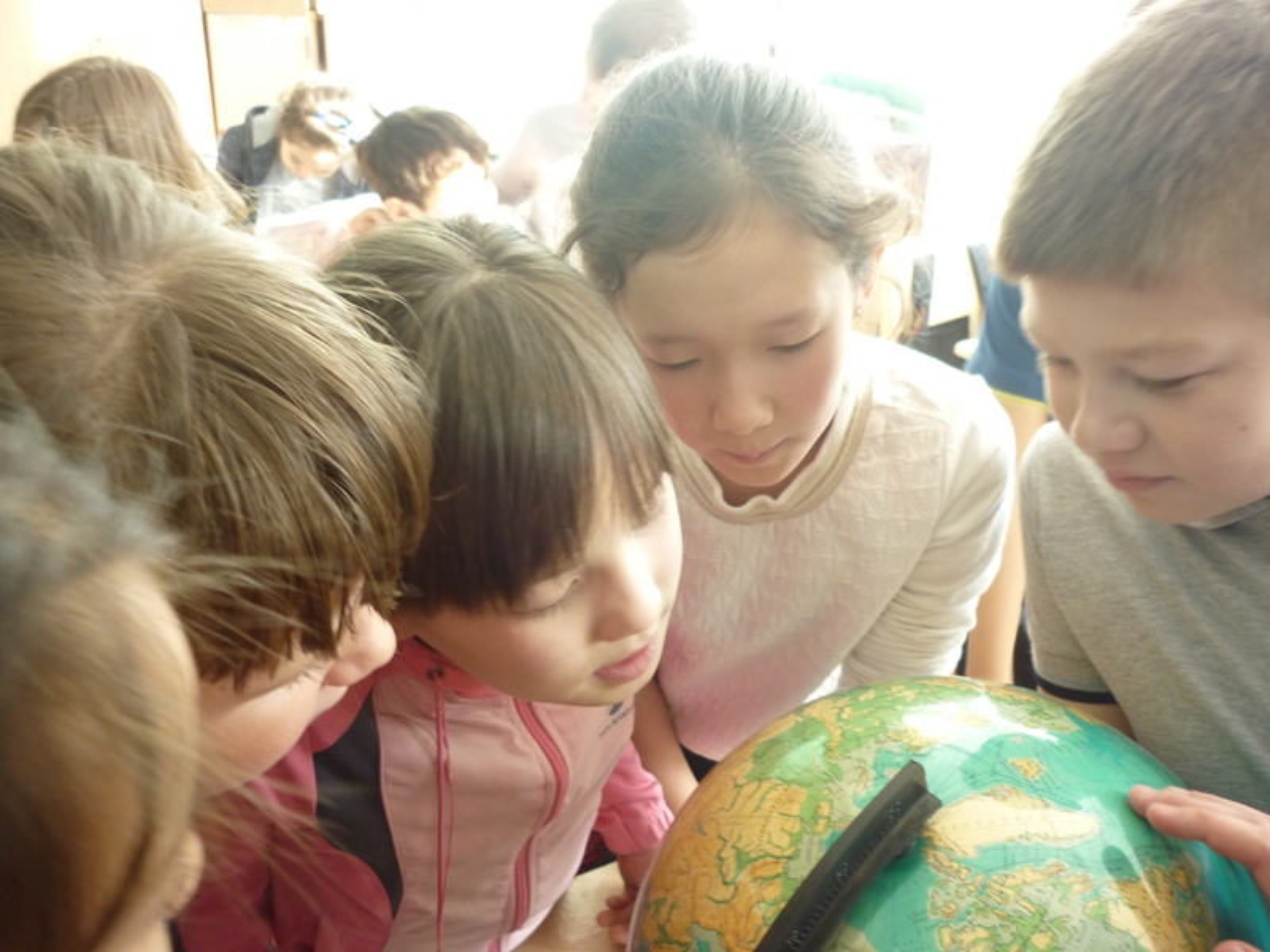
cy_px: 476
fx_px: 1211
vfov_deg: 42.9
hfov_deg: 55.4
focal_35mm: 33
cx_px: 635
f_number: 2.8
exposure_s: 1/20
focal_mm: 5.5
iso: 200
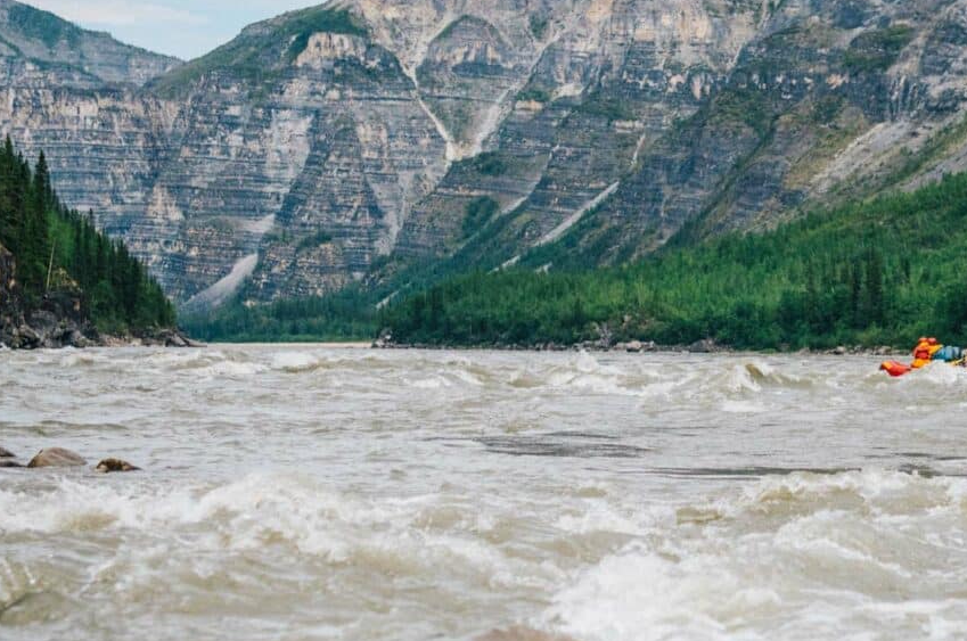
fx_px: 2038
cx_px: 645
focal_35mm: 76
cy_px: 171
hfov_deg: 26.5
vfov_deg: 17.8
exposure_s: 1/8000
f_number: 2.8
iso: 500
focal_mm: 42
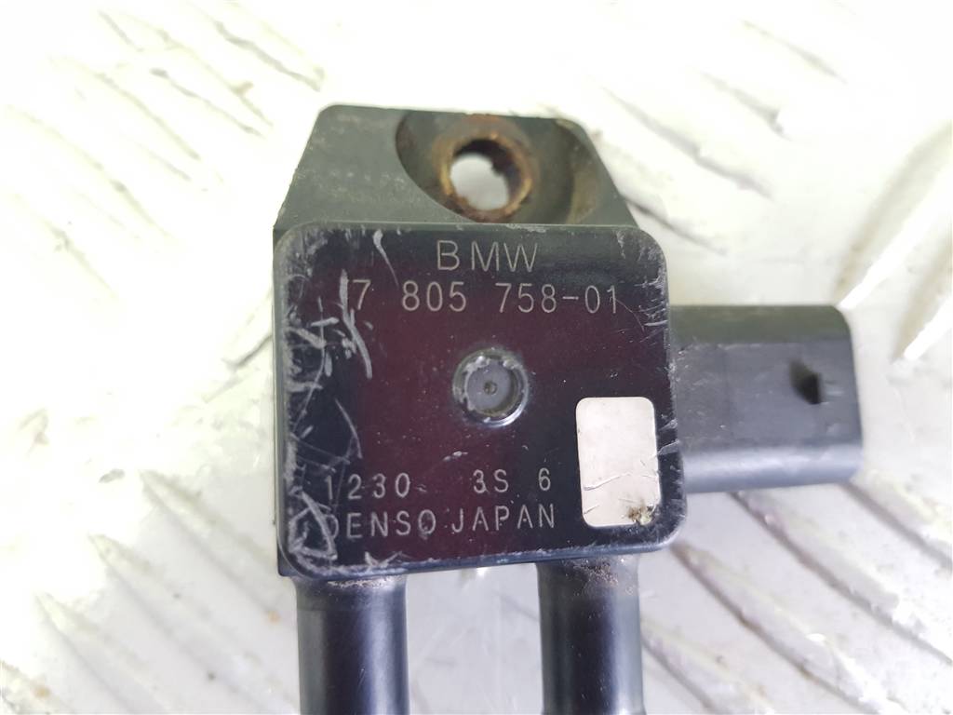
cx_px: 476
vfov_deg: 53.1
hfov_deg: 67.3
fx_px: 716
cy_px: 358
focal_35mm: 26
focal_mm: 4.2
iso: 320
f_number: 1.7
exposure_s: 1/100
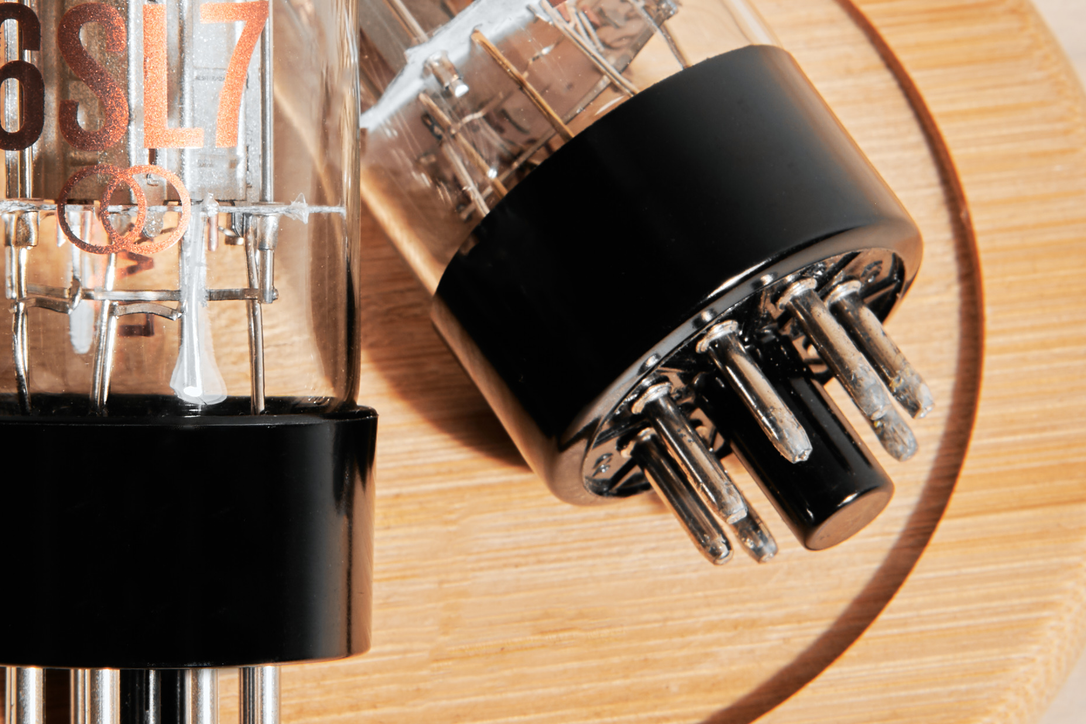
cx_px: 341
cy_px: 217
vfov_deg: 7.2
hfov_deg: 10.8
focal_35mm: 191
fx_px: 5760
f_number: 14
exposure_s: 1/200
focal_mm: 60
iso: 50
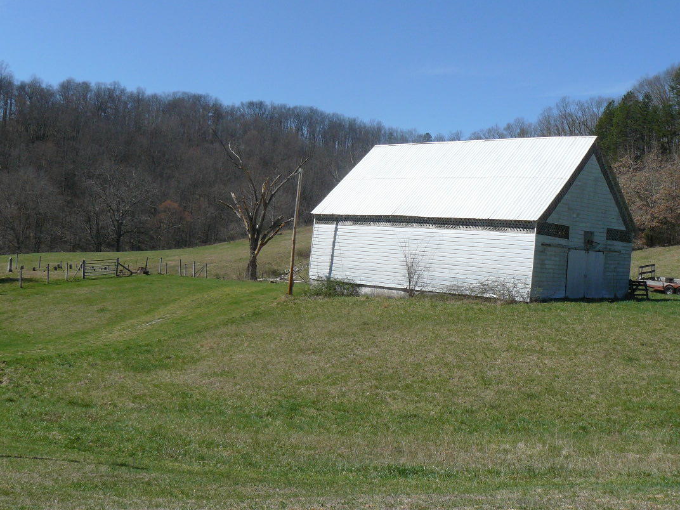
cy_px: 231
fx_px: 845
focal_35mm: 43
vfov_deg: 33.6
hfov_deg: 43.8
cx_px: 365
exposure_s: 1/800
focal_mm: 6
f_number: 5
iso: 100
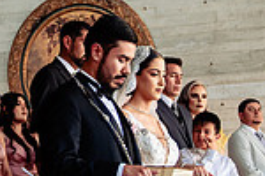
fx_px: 1163
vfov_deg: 8.5
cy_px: -64
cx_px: -76
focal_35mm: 158
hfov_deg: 12.6
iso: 500
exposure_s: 1/320
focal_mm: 36
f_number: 3.2
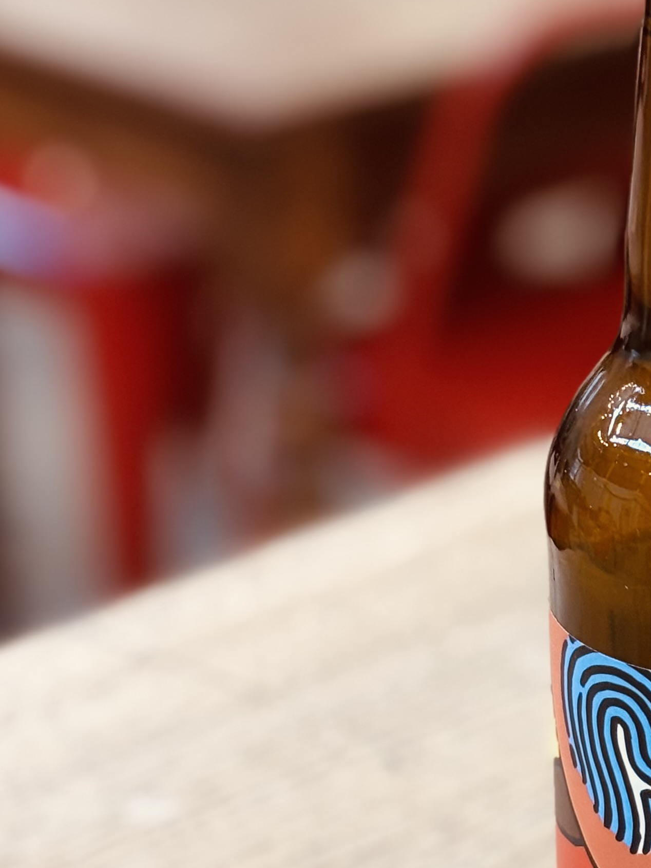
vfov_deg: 15.8
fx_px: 3110
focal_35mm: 124
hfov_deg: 11.7
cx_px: 743
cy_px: 618
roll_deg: -0.9
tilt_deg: -25.6
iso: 100
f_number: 1.6
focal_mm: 5.96
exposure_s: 1/50
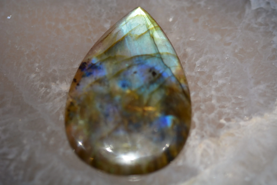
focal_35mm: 158
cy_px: 92
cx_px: 138
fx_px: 1212
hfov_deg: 13.0
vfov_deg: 8.7
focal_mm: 105
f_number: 3.8
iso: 280
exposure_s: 1/60
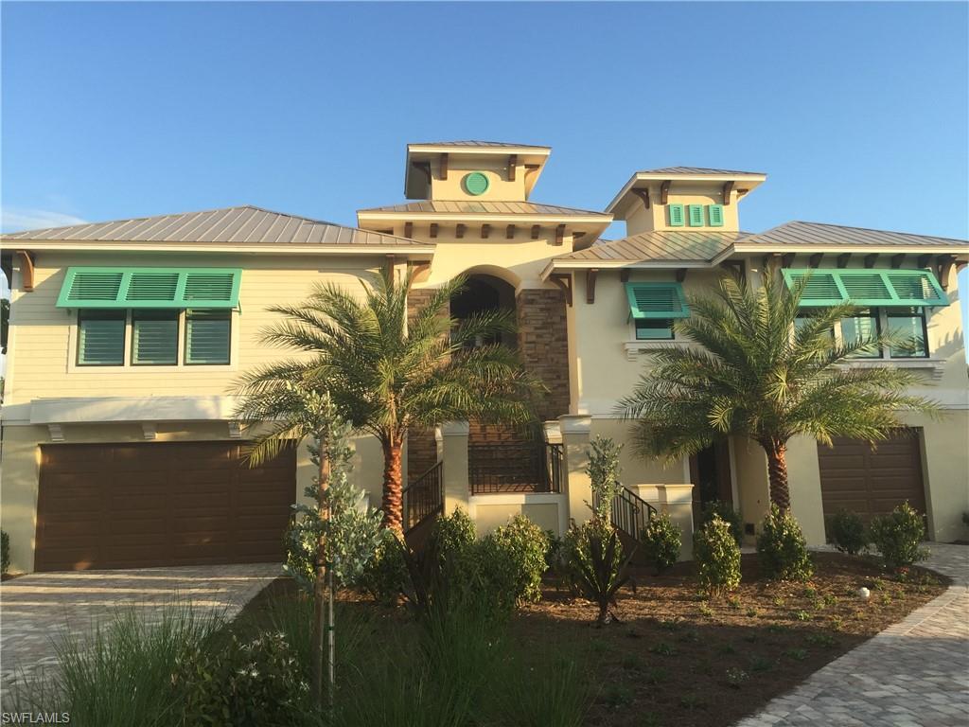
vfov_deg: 48.2
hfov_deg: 61.7
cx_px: 484
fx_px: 812
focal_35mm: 29
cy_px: 364
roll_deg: +1.2
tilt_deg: +10.0
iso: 32
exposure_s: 1/557
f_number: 2.2
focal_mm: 4.15
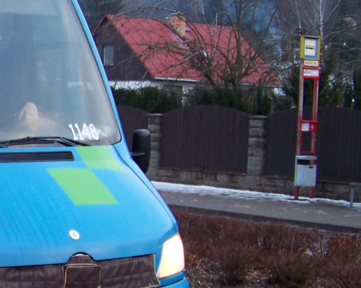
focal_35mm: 98
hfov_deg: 18.1
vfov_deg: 15.7
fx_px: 1047
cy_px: 164
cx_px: -120
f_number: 2.8
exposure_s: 1/30
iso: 100
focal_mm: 5.85
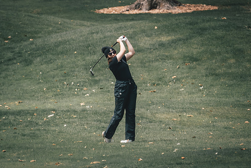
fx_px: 6742
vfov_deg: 1.4
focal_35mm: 967
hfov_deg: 2.1
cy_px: 106
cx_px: 103
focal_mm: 400
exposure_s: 1/1600
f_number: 6.3
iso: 640
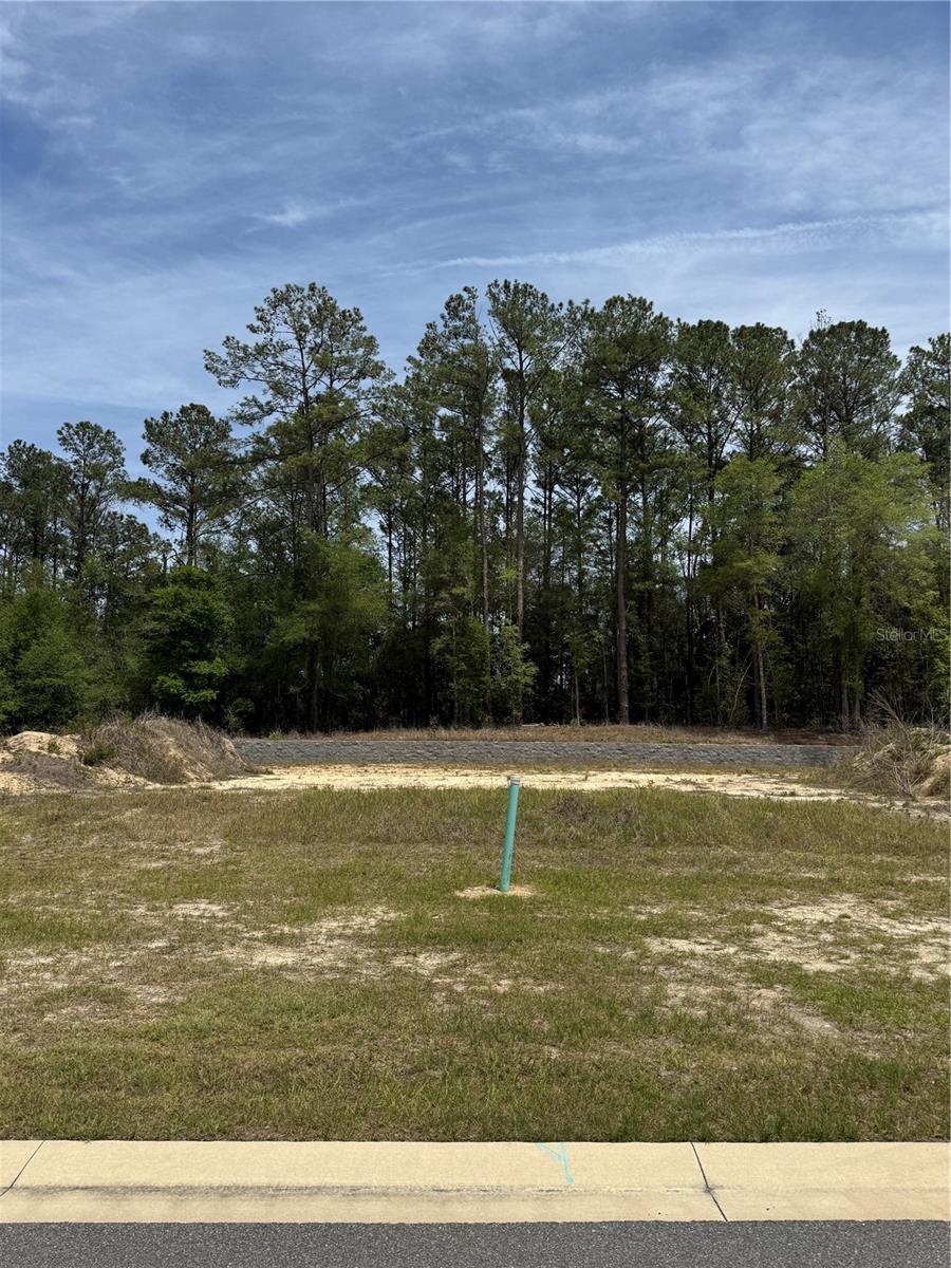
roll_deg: -0.2
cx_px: 476
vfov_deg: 71.6
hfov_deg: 56.8
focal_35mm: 24
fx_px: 879
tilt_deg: +6.9
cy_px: 634
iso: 80
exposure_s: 1/6410
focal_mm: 6.76
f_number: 1.78
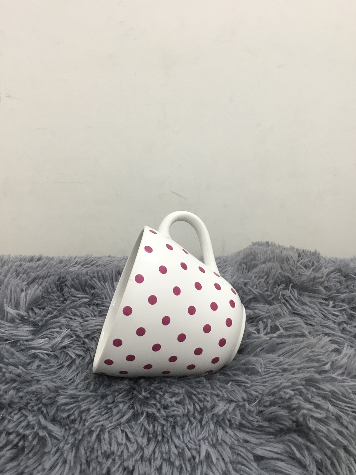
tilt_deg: -13.4
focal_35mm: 32
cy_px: 235
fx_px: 439
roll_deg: +2.2
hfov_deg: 44.2
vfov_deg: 56.8
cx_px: 174
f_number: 2.4
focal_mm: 3.3
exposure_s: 1/33
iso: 80
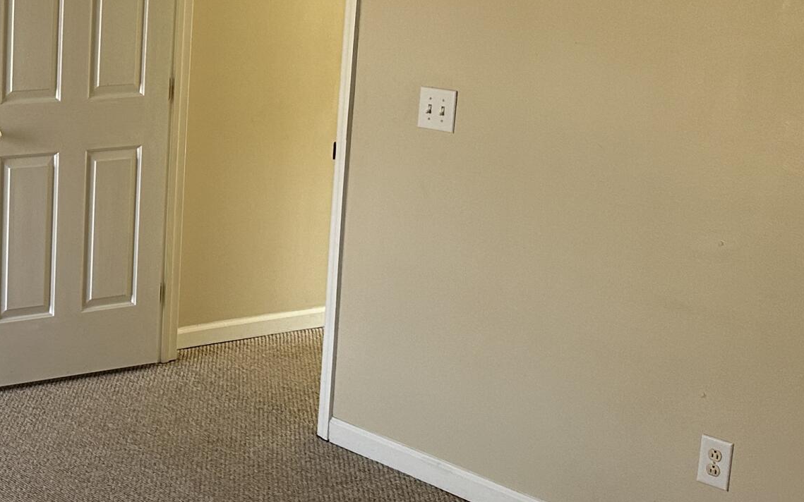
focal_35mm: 67
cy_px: 202
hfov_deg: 27.4
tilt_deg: -11.4
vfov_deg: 19.4
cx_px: -129
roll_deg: -0.3
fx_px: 1468
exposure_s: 1/60
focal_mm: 6.86
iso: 160
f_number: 1.78
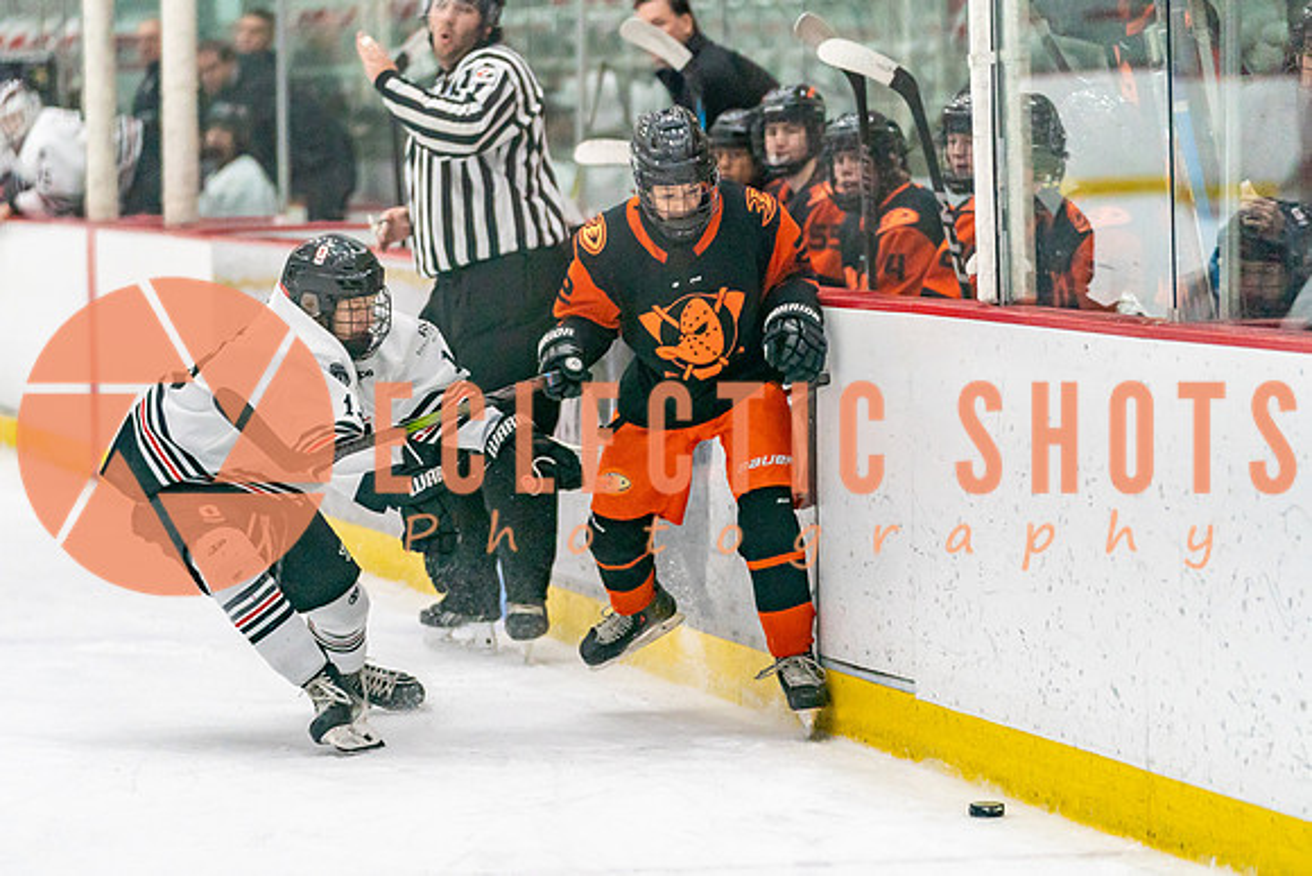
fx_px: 6968
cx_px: 567
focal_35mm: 191
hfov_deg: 10.8
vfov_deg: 7.2
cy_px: 559
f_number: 2.8
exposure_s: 1/1250
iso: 3200
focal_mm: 146
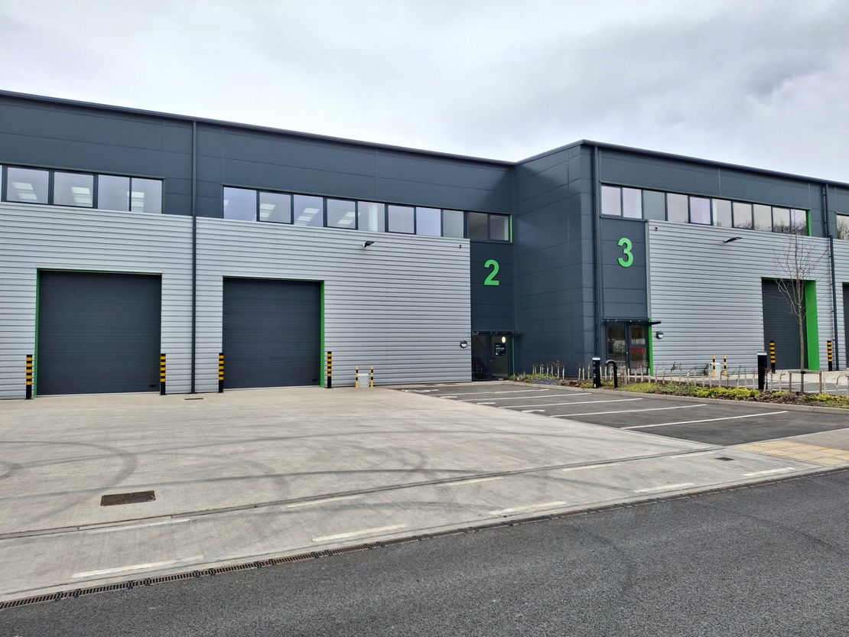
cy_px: 318
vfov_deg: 54.9
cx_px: 424
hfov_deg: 69.4
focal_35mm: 25
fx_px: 613
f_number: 1.8
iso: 32
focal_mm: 4.69
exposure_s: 1/650
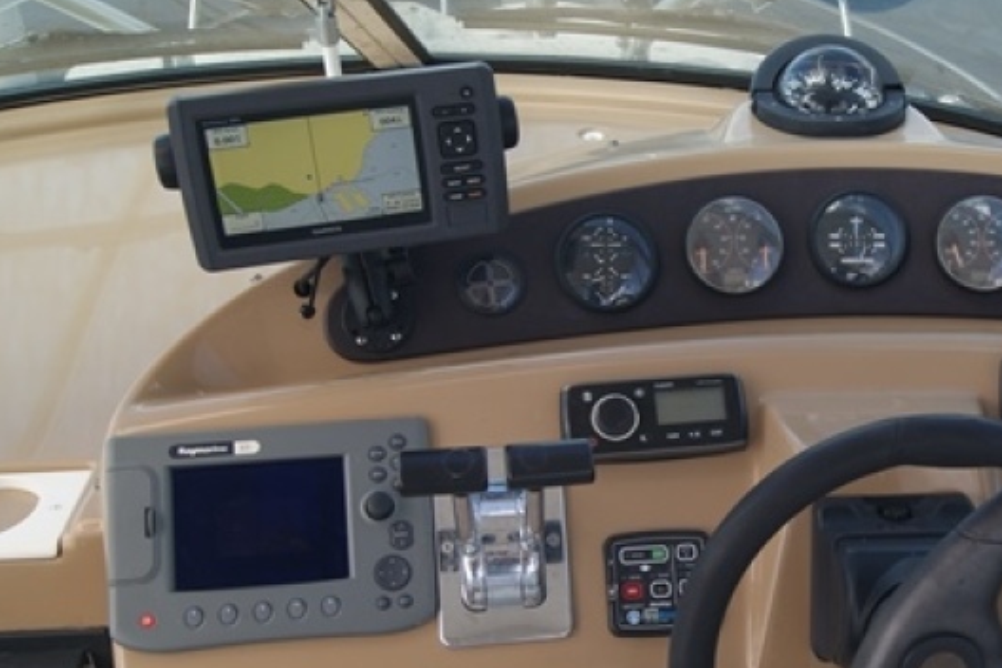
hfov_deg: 37.6
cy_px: 313
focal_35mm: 51
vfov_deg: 26.5
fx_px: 1419
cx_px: 789
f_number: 6.3
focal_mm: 20
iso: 100
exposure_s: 1/60
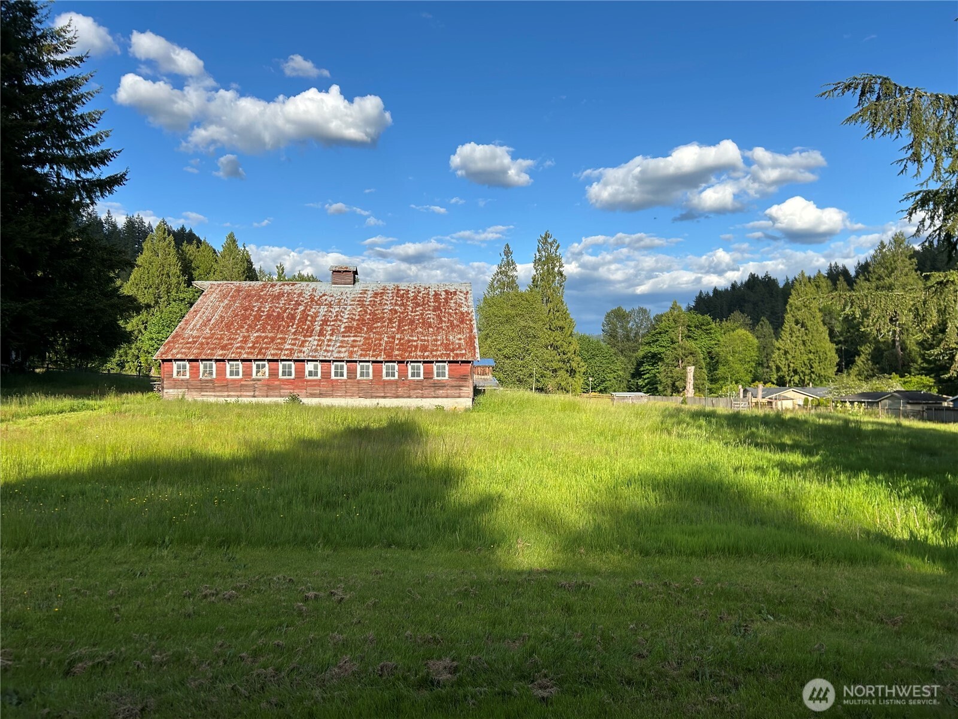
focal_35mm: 26
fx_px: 720
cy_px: 360
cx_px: 479
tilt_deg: +1.5
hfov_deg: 67.3
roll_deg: +0.3
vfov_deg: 53.1
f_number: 1.5
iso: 50
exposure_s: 1/3356
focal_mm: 5.7
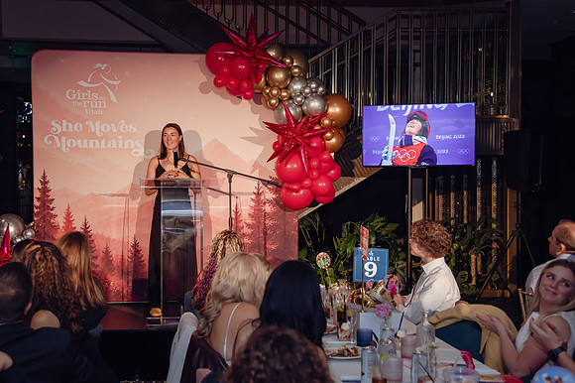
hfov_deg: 41.8
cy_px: 189
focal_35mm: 47
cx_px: 242
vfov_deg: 28.6
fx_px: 751
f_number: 4
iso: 3200
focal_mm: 40
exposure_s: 1/320
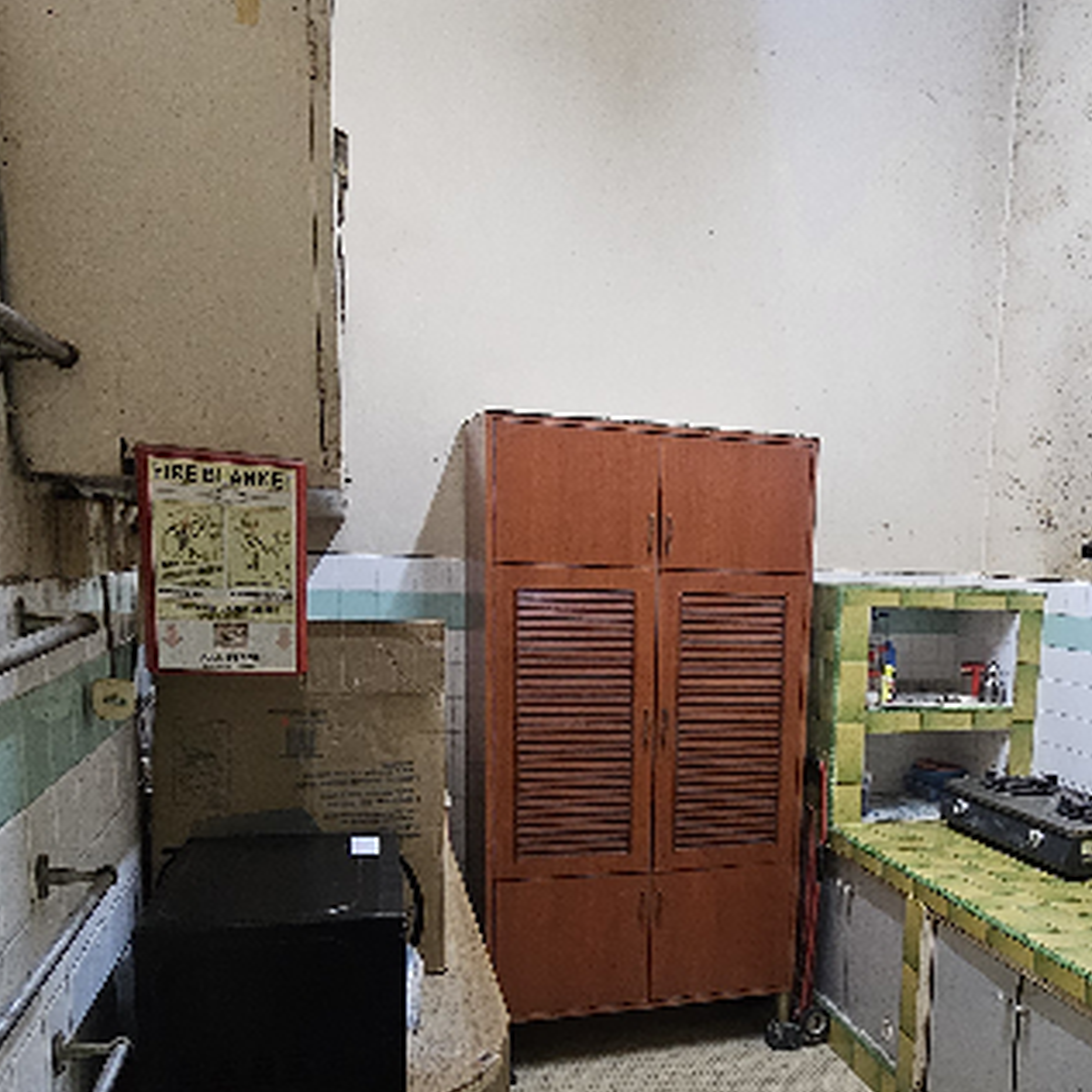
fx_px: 1035
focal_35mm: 29
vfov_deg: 54.1
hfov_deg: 53.9
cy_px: 761
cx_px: 772
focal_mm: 2.2
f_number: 2.2
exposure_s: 1/33.3
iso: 800
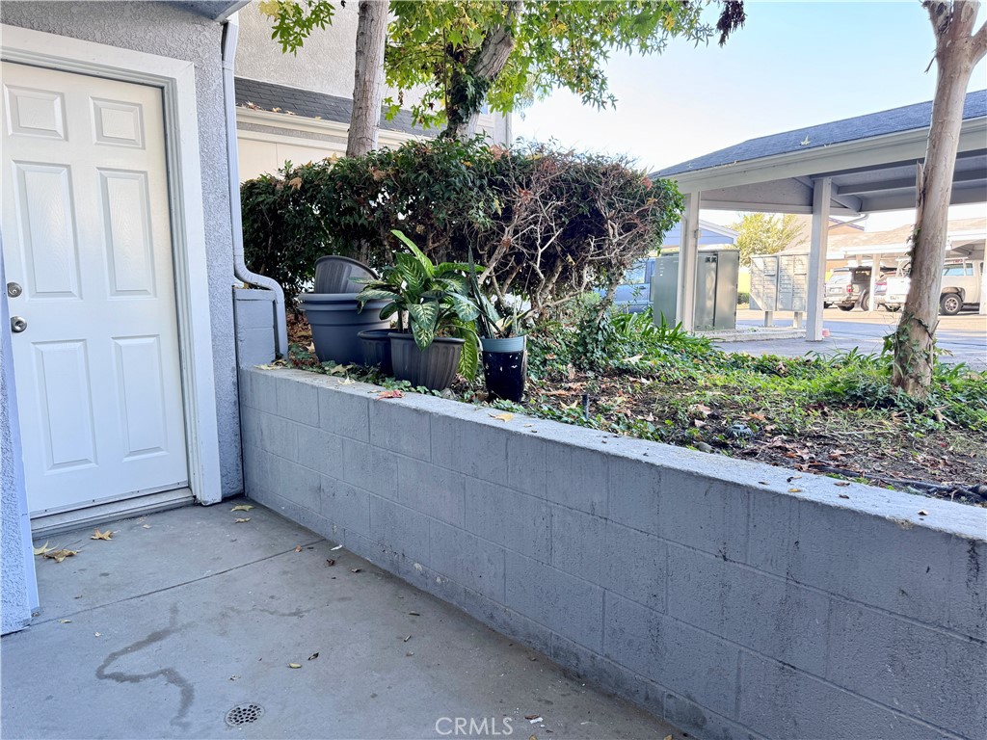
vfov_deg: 56.8
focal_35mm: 24
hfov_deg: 71.6
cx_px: 494
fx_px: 684
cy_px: 370
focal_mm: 6.86
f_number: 1.78
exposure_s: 1/121
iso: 64
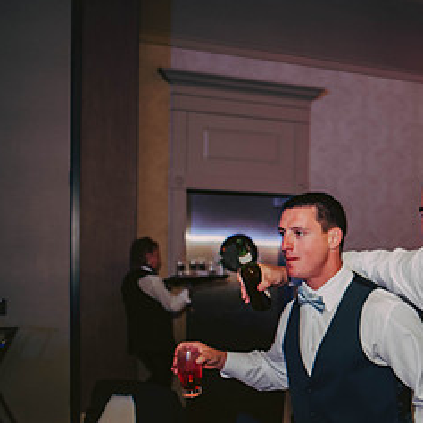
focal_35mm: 50
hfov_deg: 30.7
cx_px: 457
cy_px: 270
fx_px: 691
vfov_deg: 33.8
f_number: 2.8
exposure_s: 1/100
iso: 800
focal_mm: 24
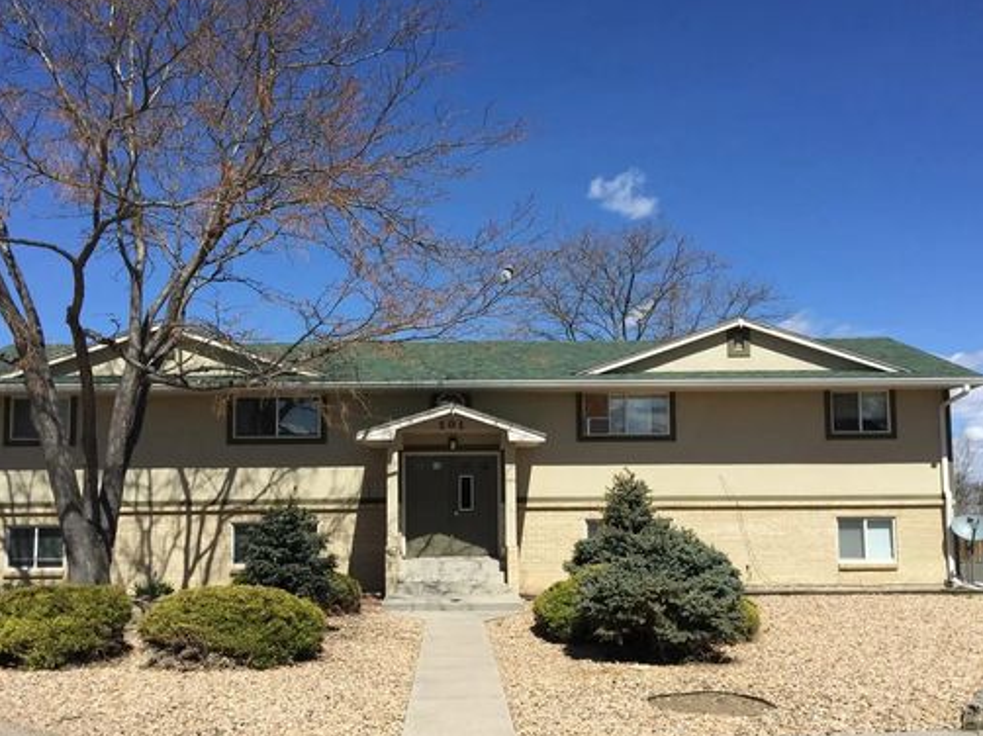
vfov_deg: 38.5
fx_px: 1050
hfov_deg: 50.1
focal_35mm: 37
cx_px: 466
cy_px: 438
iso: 32
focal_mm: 4.15
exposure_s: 1/2639
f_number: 2.2
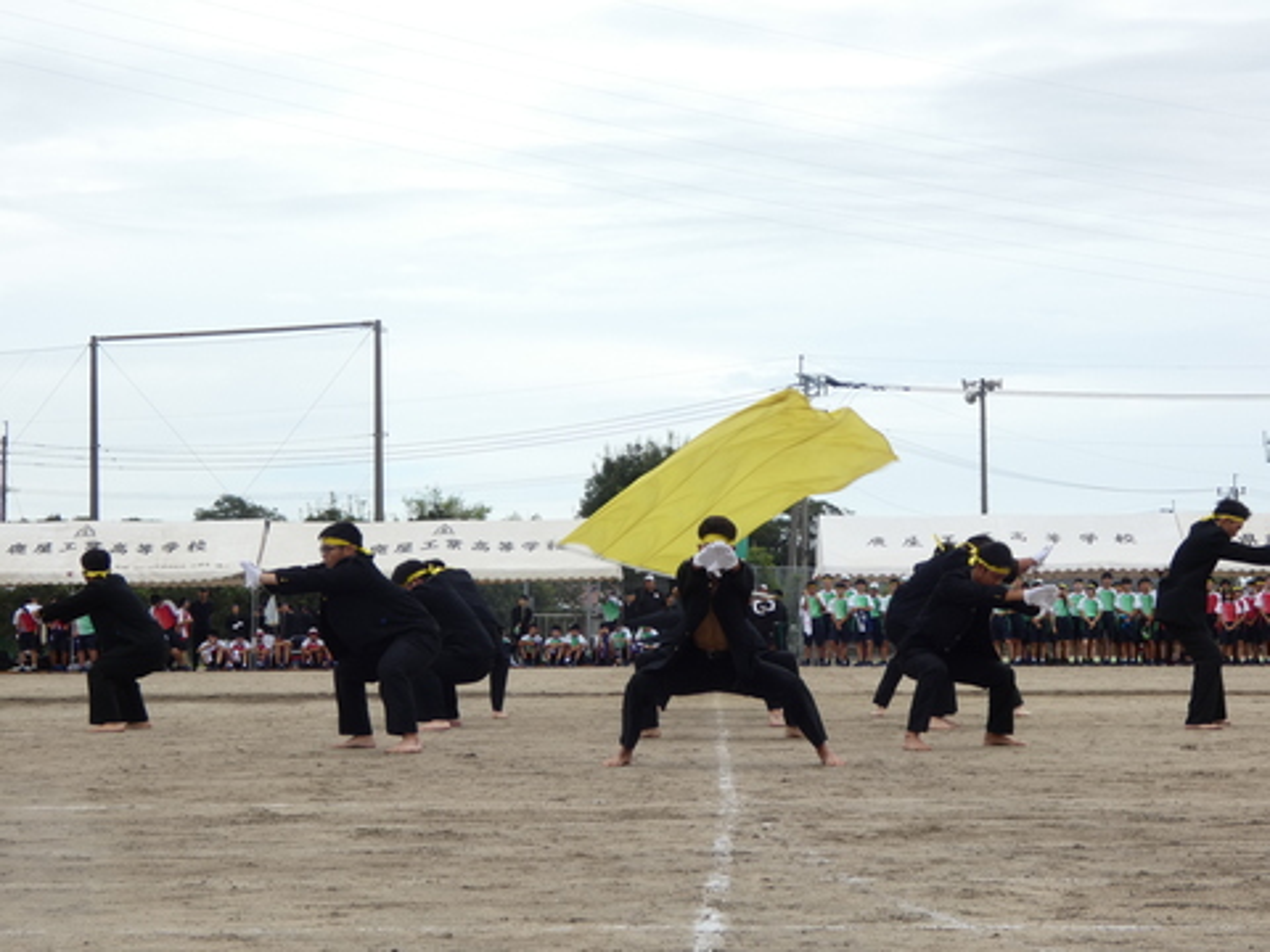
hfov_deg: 24.1
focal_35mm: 81
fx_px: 2972
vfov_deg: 18.2
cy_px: 476
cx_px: 635
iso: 80
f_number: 4.5
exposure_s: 1/250
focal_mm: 14.5
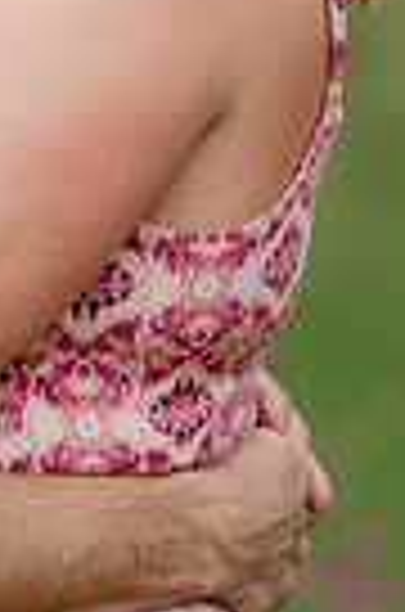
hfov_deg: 4.8
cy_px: -135
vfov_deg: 7.3
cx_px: -164
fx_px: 4766
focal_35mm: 281
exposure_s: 1/800
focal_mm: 85
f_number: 2
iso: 80
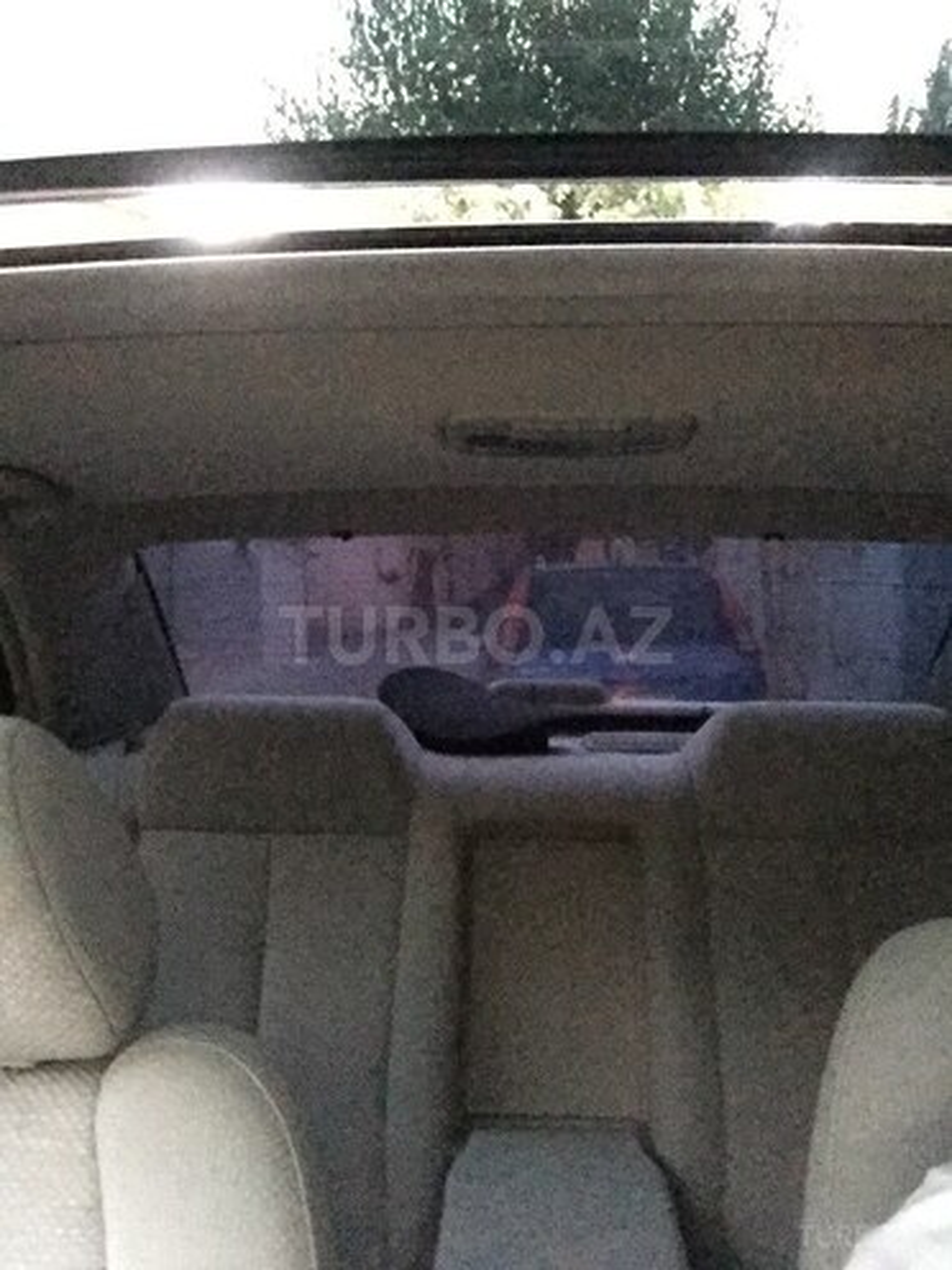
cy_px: 635
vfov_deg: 58.4
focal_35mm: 31
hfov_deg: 45.4
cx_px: 476
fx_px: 1137
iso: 1600
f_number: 2.2
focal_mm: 2.65
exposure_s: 1/17
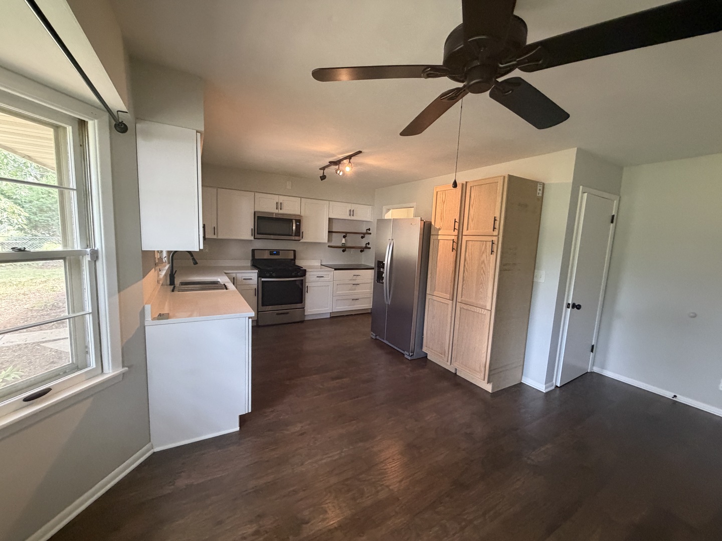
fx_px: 292
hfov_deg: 102.1
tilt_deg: -6.6
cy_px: 270
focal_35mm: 14
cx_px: 361
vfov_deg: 85.7
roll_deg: -1.3
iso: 400
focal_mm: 2.22
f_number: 2.2
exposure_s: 1/60
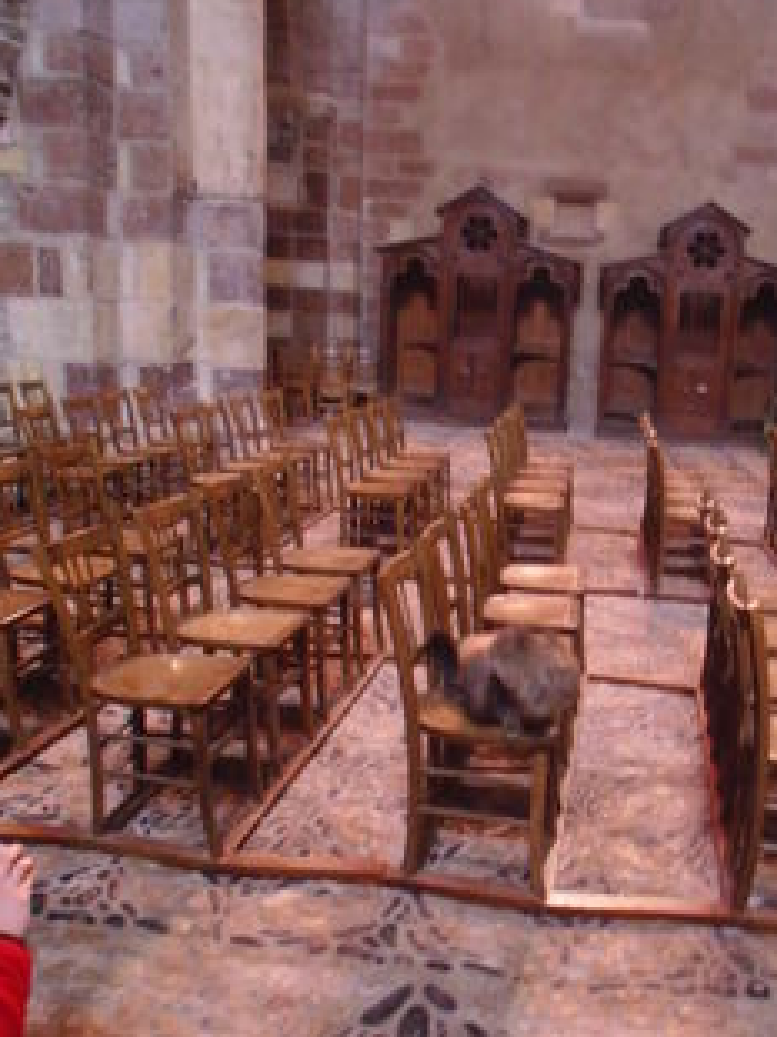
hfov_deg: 39.3
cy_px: 657
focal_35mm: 36
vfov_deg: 50.8
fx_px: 1078
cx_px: 490
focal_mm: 4.65
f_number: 2.6
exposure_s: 1/2.5
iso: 400
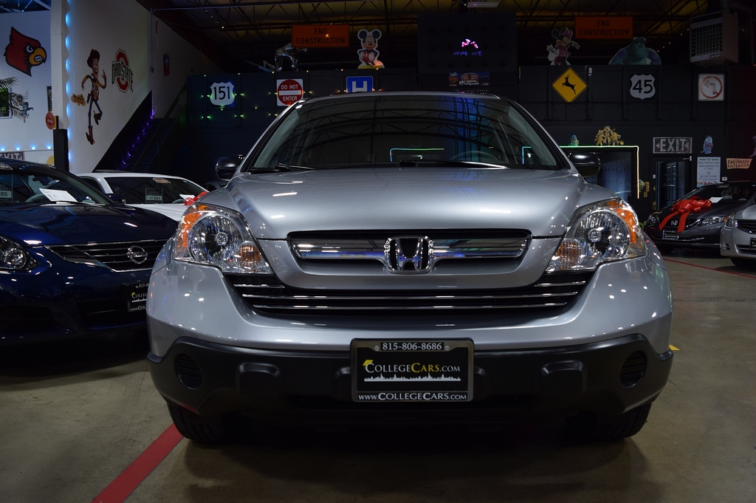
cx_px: 378
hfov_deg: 67.4
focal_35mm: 27
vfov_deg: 47.9
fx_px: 567
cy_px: 252
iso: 400
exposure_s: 1/80
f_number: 4.5
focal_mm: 18
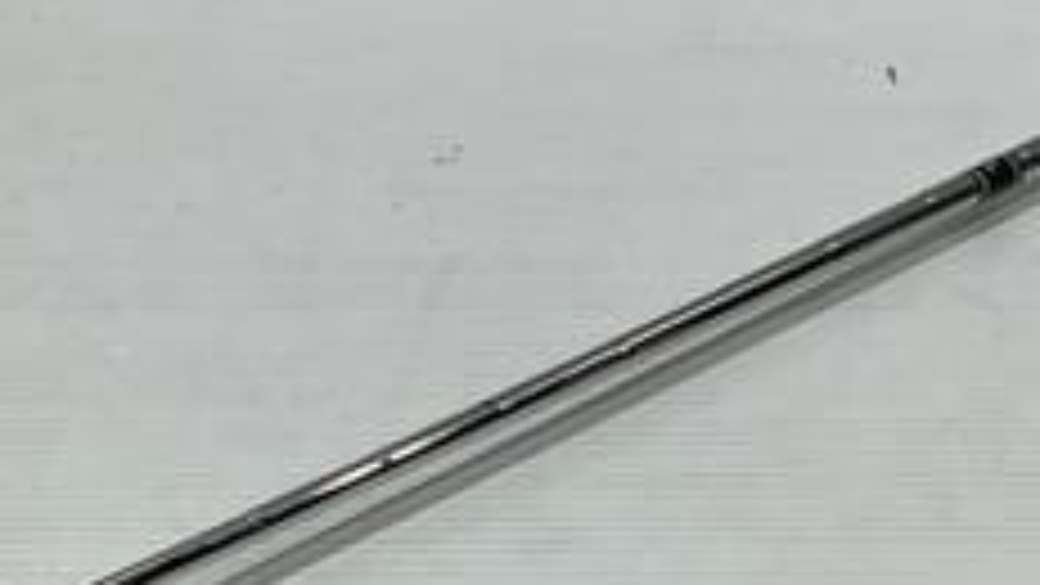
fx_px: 1820
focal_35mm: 66
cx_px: 437
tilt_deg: -45.0
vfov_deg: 18.0
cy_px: 506
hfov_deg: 31.8
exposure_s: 1/100
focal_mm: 3
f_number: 1.8
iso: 16
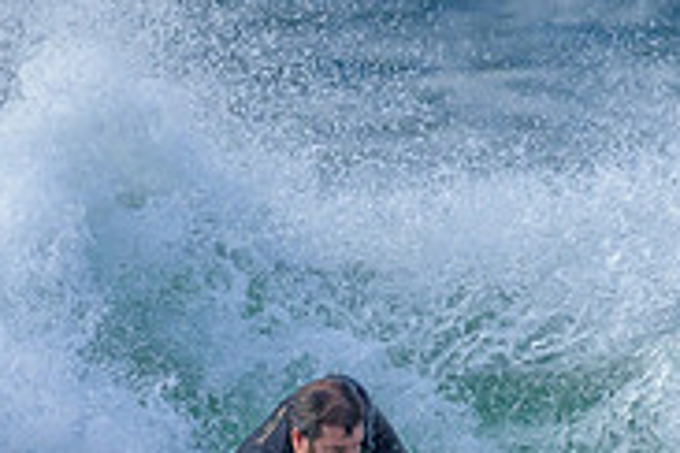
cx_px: 584
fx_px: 59873
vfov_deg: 0.4
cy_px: 712
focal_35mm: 3170
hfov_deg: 0.7
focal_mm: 800
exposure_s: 1/2000
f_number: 6.3
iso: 560
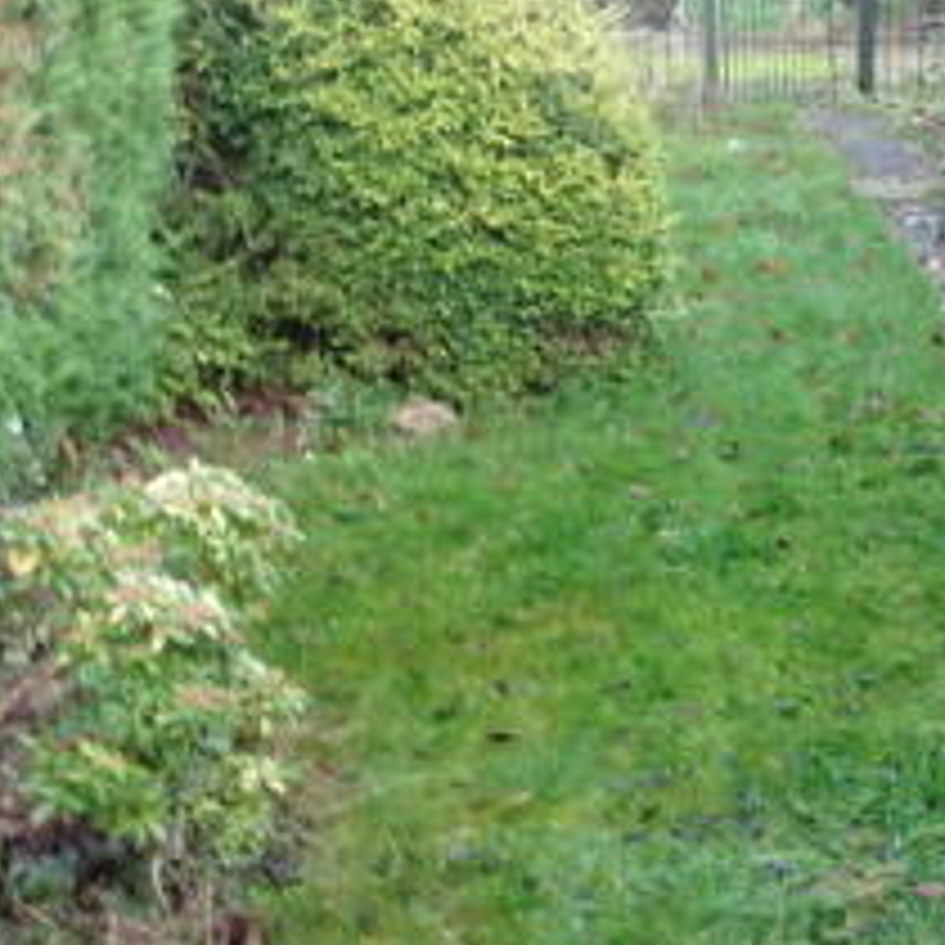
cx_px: 1078
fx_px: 1822
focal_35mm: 59
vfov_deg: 29.1
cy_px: 439
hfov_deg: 26.4
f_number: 3.5
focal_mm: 4.1
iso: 250
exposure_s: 1/30
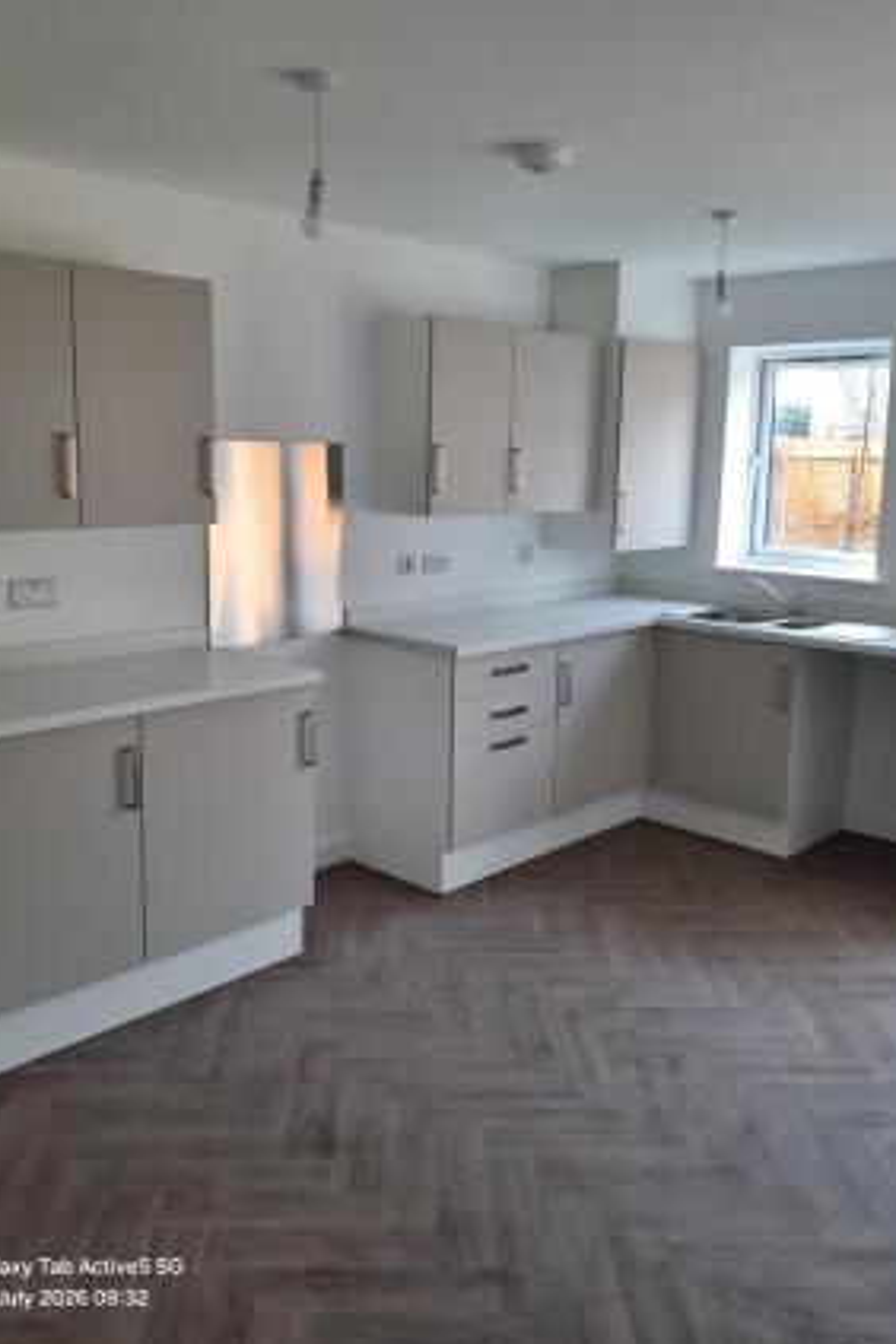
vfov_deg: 63.7
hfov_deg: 45.0
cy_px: 659
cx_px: 445
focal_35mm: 29
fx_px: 1083
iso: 50
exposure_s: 1/120
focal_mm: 3.58
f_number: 1.9
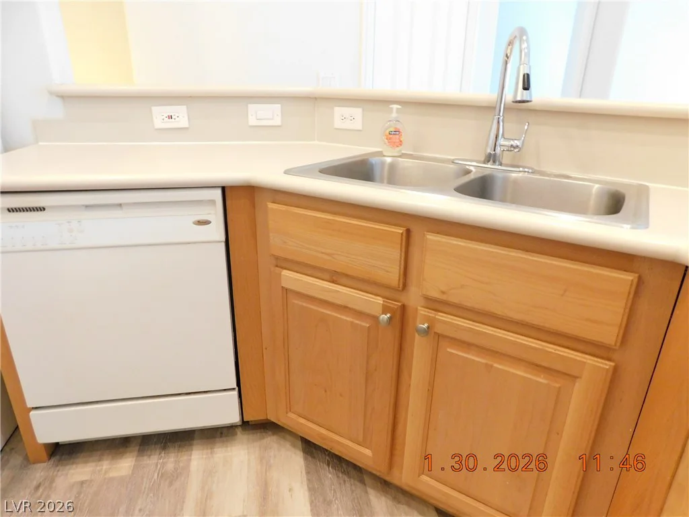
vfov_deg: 58.9
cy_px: 258
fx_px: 458
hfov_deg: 73.9
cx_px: 344
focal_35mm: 23
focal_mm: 4
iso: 400
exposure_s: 1/15
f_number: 3
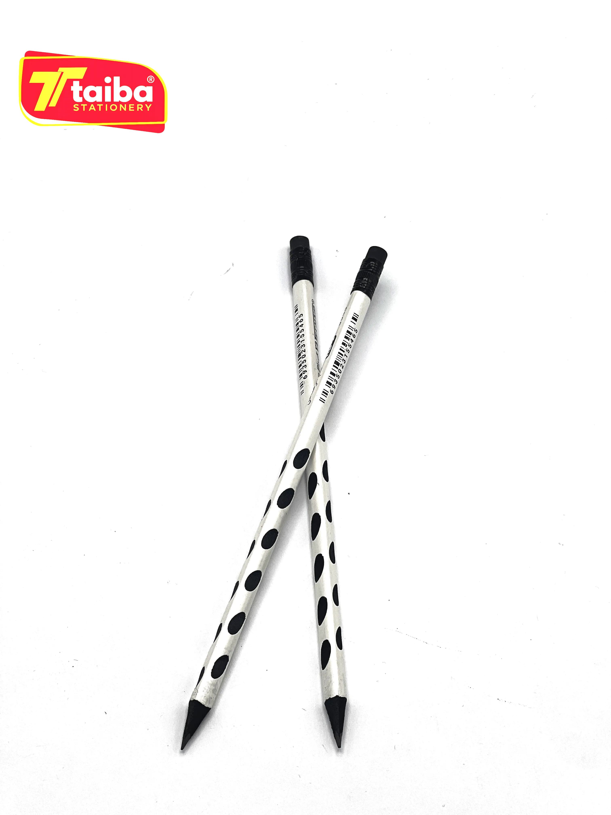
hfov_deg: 19.1
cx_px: 306
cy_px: 408
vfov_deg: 25.3
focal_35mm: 77
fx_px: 1812
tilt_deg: -62.2
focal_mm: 9
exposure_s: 1/314
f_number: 2.8
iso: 32
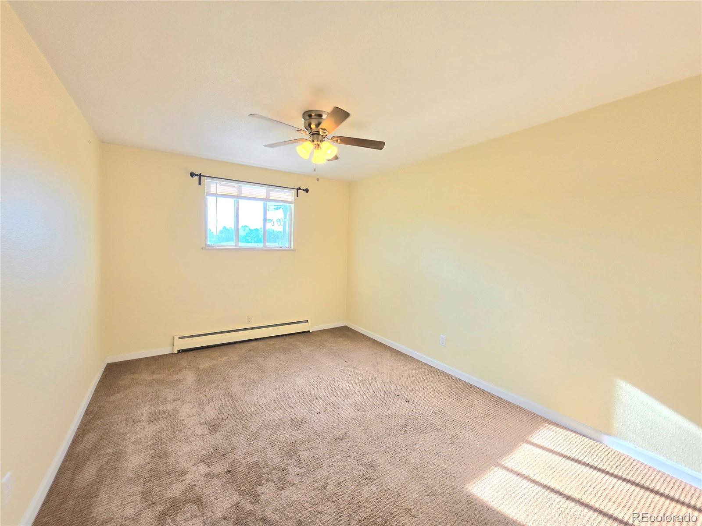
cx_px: 351
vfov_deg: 89.9
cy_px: 263
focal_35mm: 13
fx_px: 264
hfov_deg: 106.2
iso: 40
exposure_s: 1/120
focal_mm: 2.2
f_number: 1.9
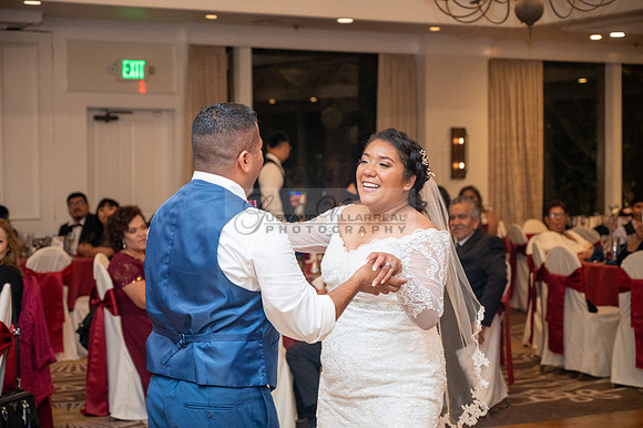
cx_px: 322
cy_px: 214
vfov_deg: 19.4
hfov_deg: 28.9
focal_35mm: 70
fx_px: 1250
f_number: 4
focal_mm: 70
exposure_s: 1/160
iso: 2500
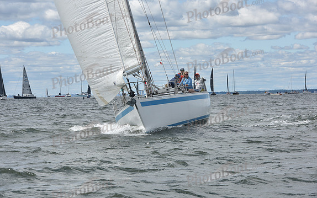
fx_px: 1201
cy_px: 96
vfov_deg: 9.4
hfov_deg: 15.0
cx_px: 158
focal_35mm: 139
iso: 250
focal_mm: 135
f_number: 10
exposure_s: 1/800
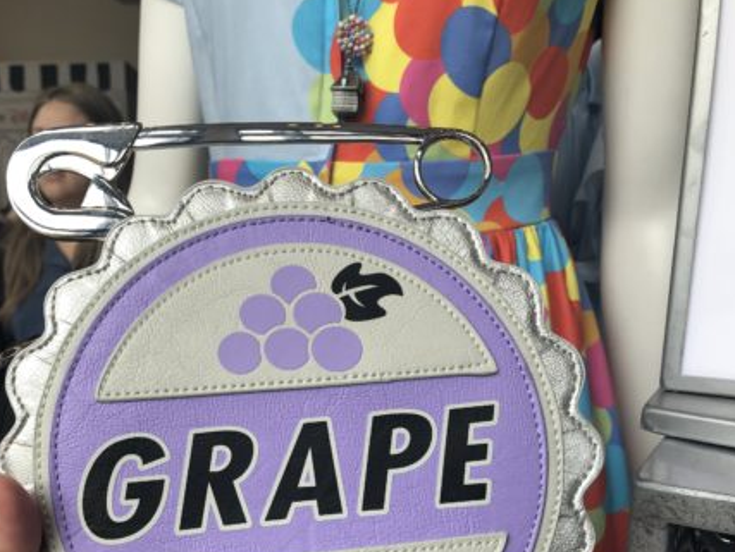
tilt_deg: -11.9
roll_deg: +1.7
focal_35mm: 40
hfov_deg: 46.1
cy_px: 385
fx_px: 850
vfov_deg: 35.5
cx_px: 250
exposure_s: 1/251
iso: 20
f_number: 1.8
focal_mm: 3.99
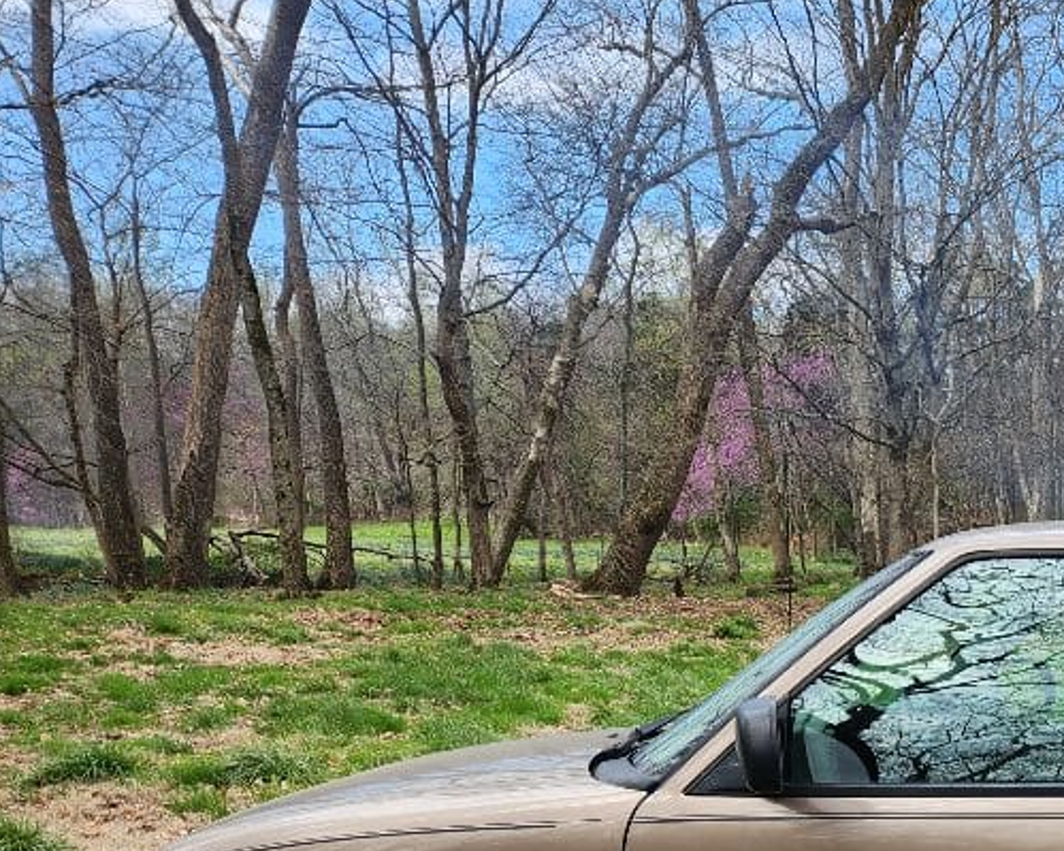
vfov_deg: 26.1
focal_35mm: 54
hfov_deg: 29.9
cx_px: 1267
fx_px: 1700
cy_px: 915
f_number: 1.8
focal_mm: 5.4
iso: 20
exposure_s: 1/475
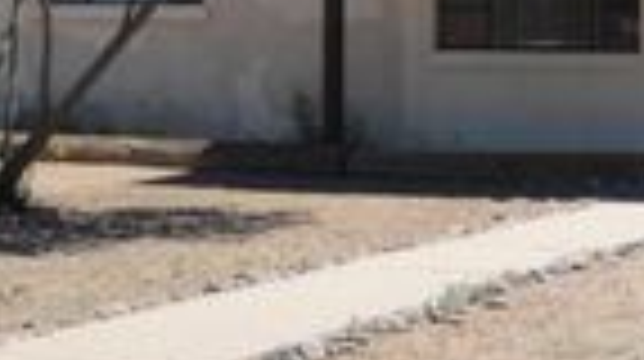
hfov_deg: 19.7
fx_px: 1688
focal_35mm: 99
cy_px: -27
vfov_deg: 12.0
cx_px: 860
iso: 100
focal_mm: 18
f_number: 7.1
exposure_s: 1/250
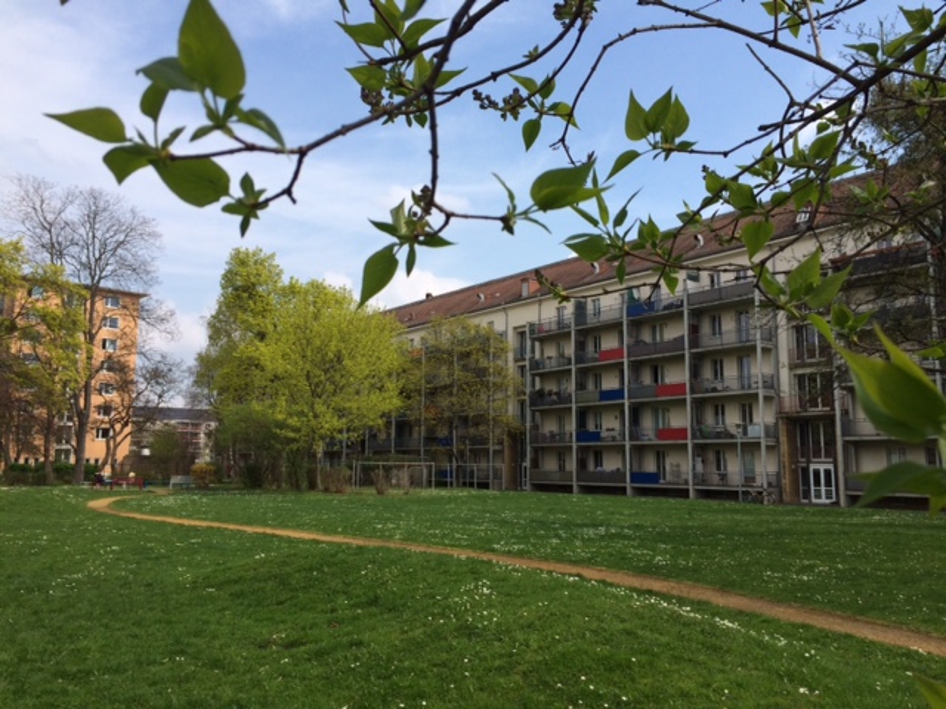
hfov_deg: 61.7
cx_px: 473
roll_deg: +0.7
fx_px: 793
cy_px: 354
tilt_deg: +7.7
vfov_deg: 48.2
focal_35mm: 29
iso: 32
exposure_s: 1/2053
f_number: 2.2
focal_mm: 4.15
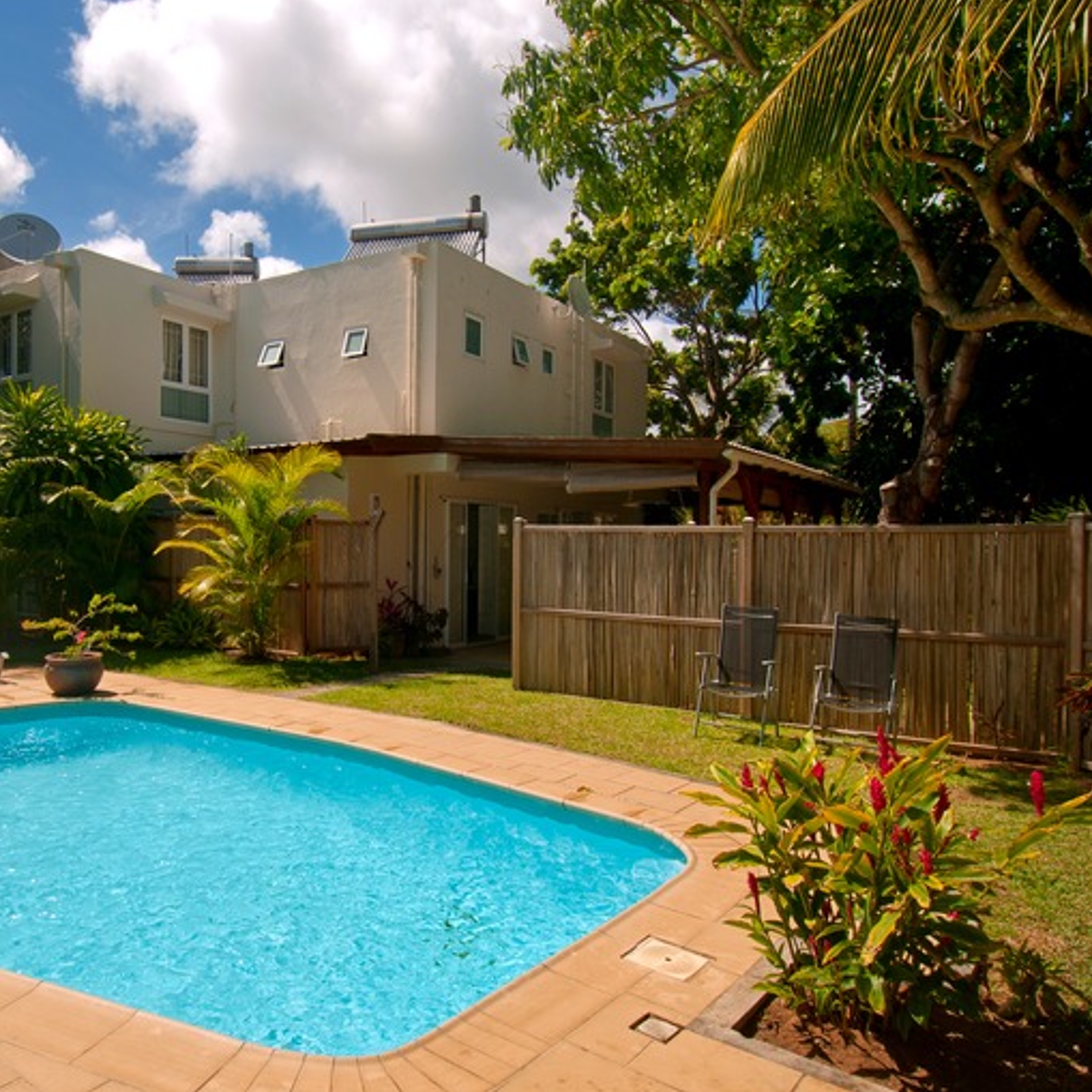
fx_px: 857
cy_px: 531
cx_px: 375
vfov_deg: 65.0
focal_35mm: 24
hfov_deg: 63.6
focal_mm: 12
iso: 200
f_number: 8
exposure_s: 1/500
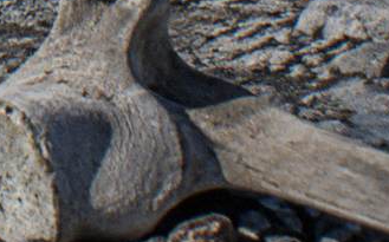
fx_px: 1313
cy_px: -97
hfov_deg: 15.6
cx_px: -179
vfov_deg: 10.3
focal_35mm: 124
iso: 500
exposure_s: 1/250
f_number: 10
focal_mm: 40
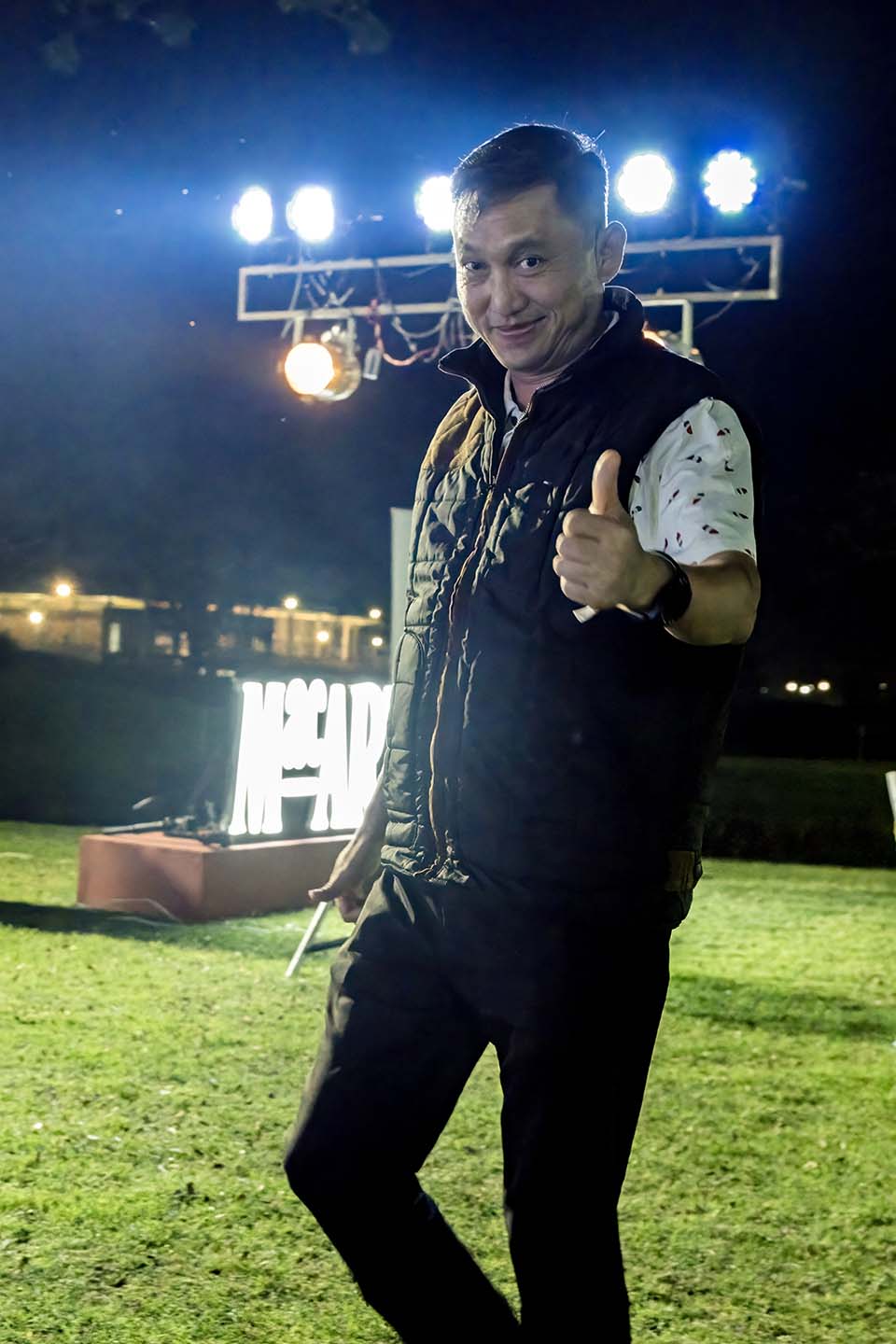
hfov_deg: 30.5
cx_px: 448
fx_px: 1643
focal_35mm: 44
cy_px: 672
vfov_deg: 44.5
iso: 25600
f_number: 5.6
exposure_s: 1/200
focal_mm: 44
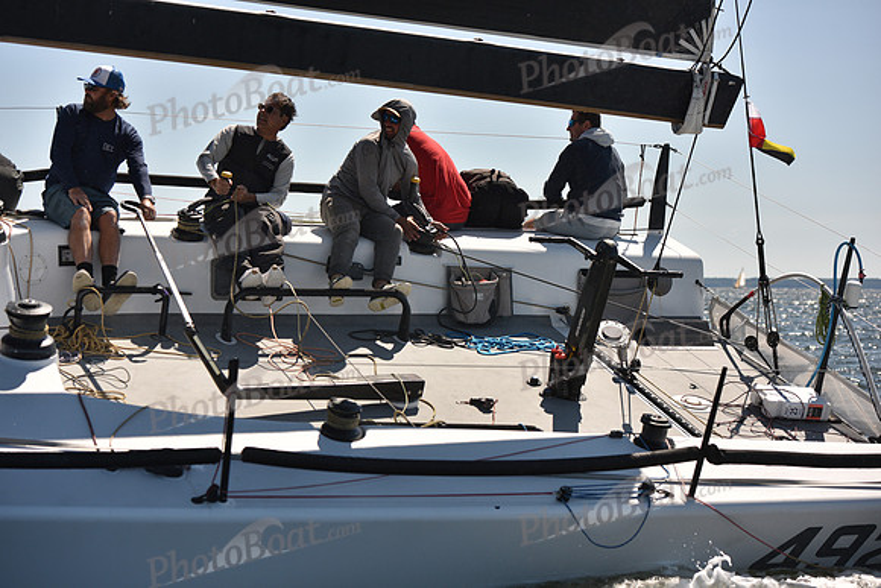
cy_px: 294
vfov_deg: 19.5
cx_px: 440
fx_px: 1713
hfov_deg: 28.8
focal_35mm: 70
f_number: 4.5
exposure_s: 1/1000
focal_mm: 70
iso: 250
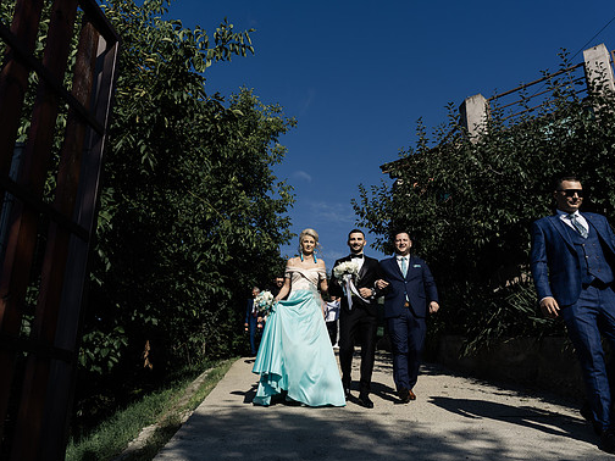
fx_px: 551
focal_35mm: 31
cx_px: 322
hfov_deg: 58.3
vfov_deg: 45.4
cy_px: 235
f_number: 7.1
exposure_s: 1/500
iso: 100
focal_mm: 28
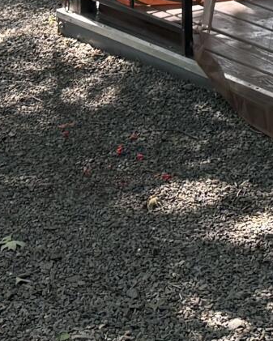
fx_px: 1686
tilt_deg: -2.5
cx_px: 338
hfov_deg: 9.1
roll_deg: +0.7
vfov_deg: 10.5
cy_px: -358
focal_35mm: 167
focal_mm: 6.76
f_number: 1.78
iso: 100
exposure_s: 1/433
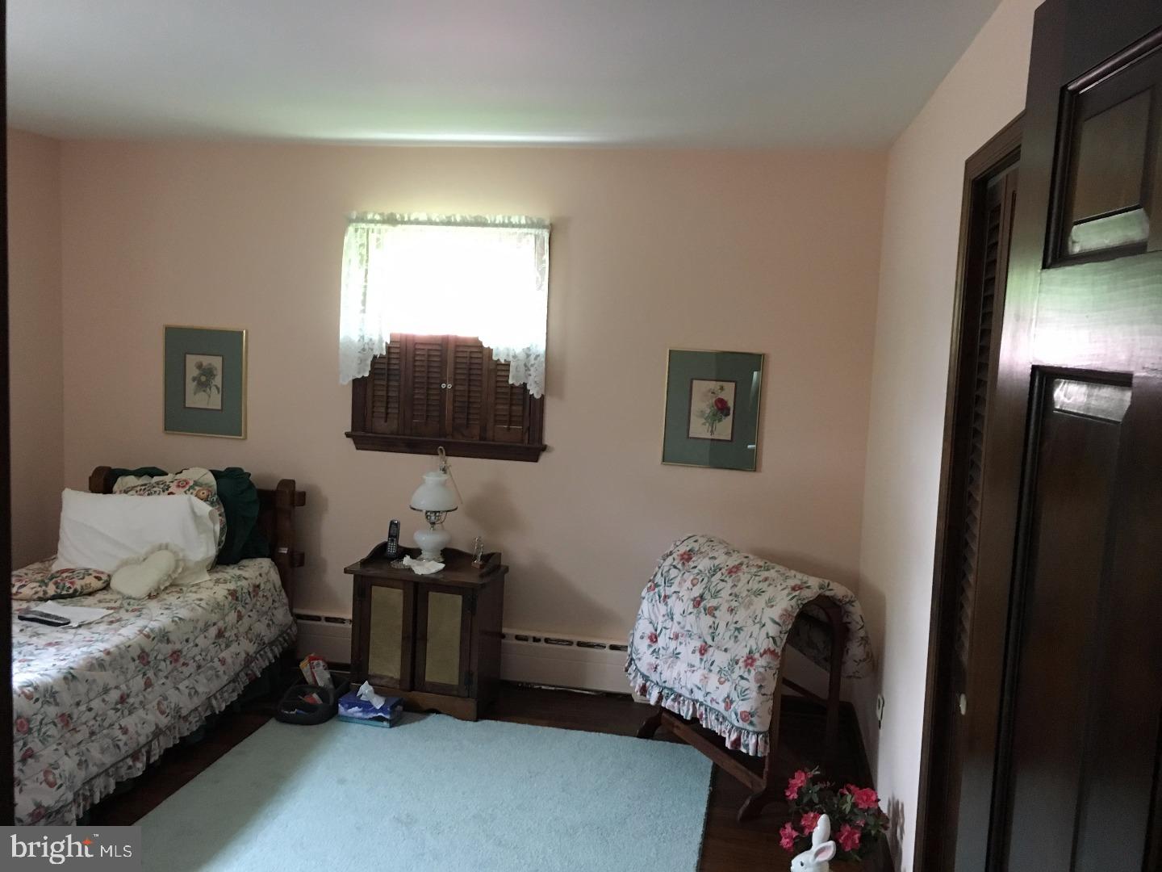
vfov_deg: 48.2
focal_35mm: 29
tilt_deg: -6.6
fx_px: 973
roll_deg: -2.1
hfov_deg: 61.7
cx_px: 581
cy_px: 436
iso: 200
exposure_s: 1/30
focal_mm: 4.15
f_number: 2.2
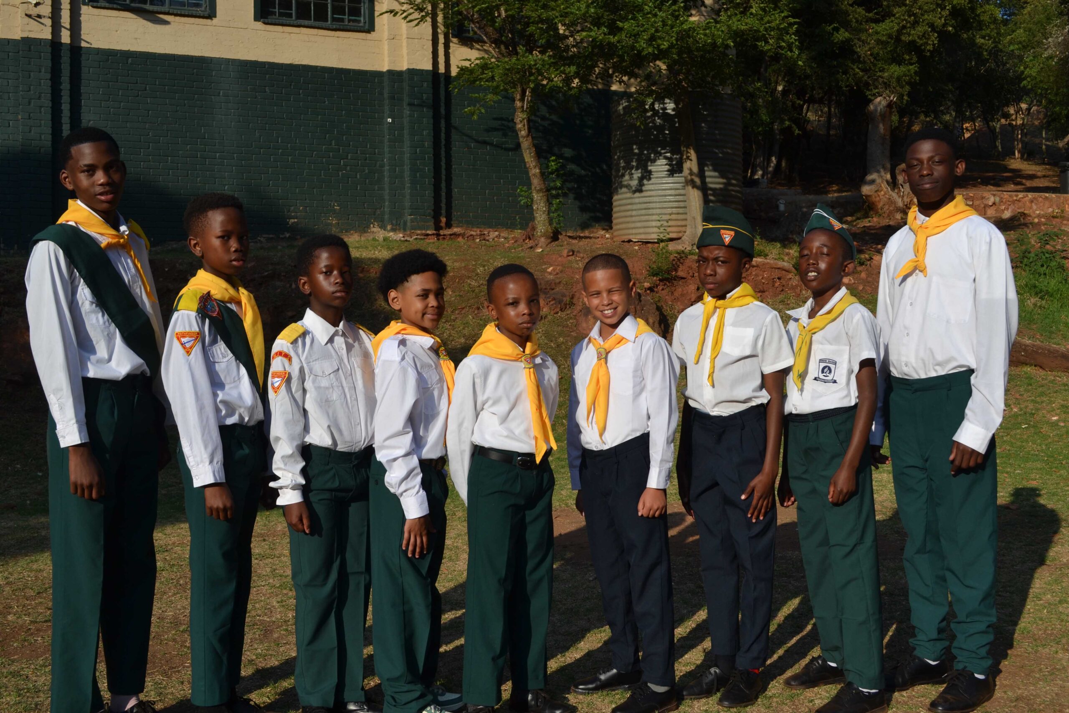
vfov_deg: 34.2
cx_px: 534
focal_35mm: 39
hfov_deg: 49.6
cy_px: 356
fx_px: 1158
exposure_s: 1/250
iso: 100
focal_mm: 26
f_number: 8
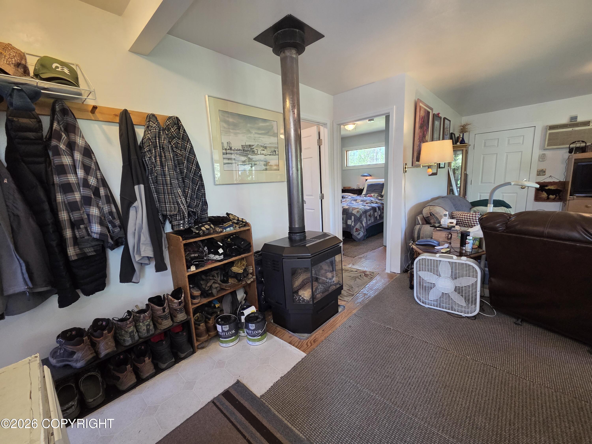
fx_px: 222
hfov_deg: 106.2
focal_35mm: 13
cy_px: 222
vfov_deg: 89.9
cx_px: 296
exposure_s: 1/60
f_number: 2.2
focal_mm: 2.2
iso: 250
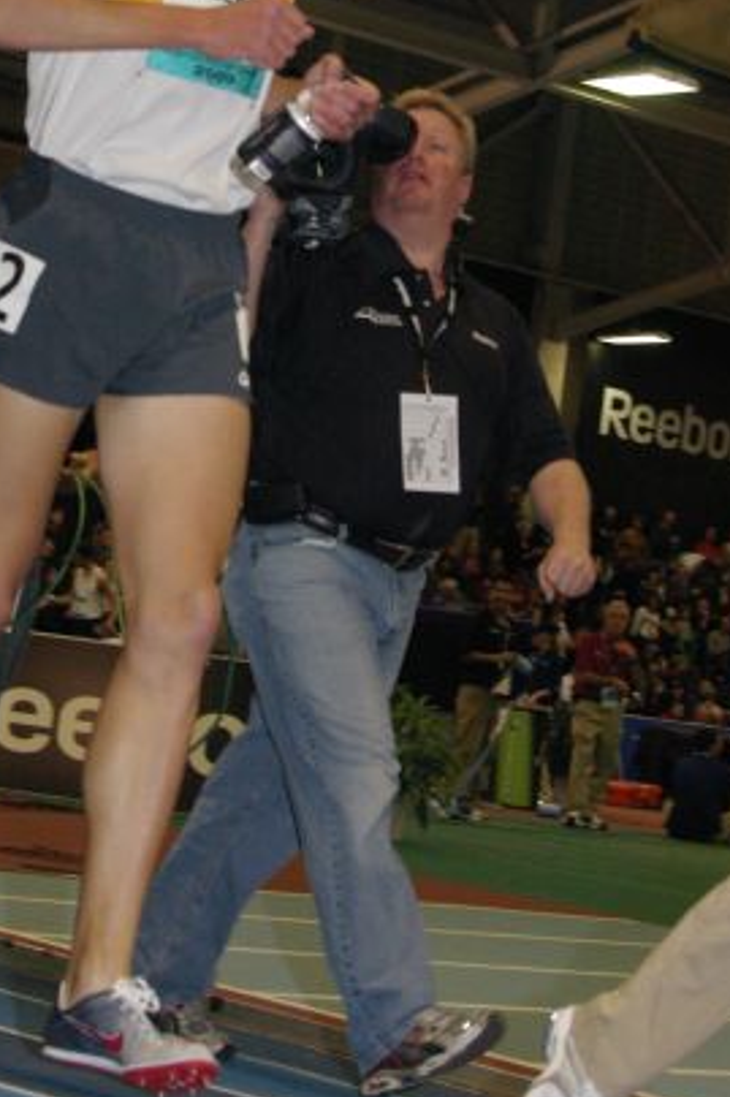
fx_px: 3257
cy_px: 242
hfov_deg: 12.7
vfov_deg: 18.9
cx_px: 171
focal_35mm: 107
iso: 800
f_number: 6.3
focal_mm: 36
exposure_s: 1/125
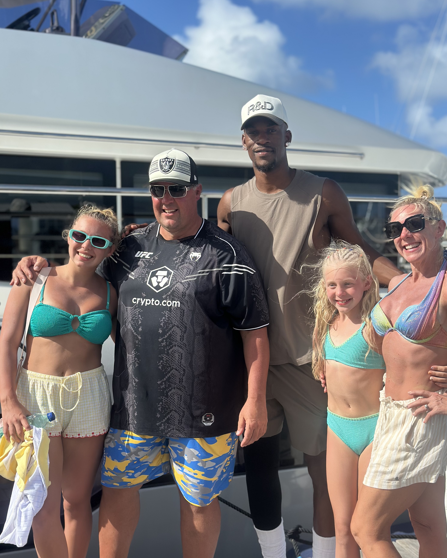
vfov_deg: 36.7
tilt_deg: -2.1
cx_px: 227
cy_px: 290
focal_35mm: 51
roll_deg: -1.0
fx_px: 843
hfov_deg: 29.7
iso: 100
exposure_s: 1/5000
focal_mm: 6.86
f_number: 1.78
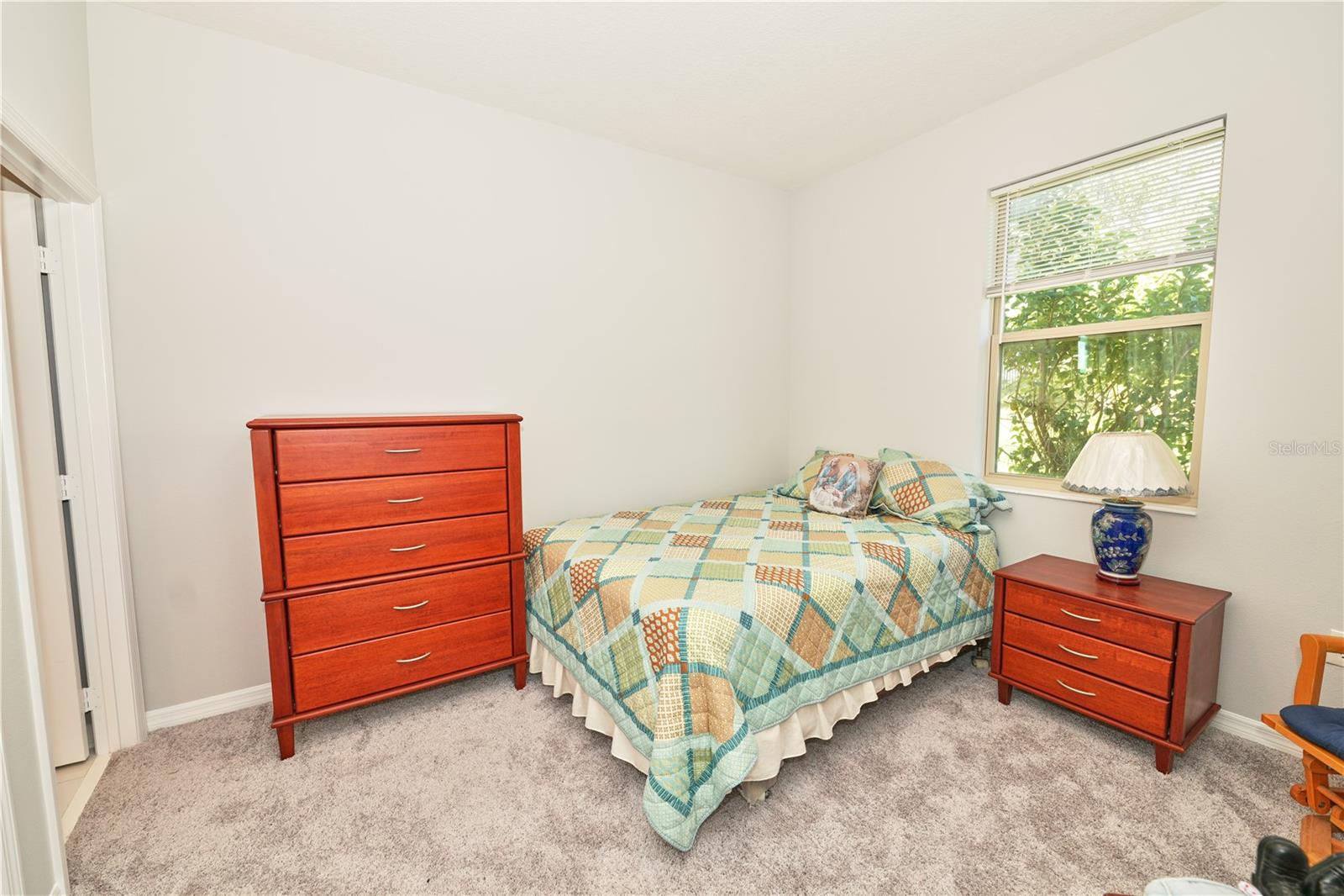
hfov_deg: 104.3
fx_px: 523
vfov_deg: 81.2
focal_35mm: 14
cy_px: 448
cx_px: 672
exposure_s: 1/200
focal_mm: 14
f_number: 4
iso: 400
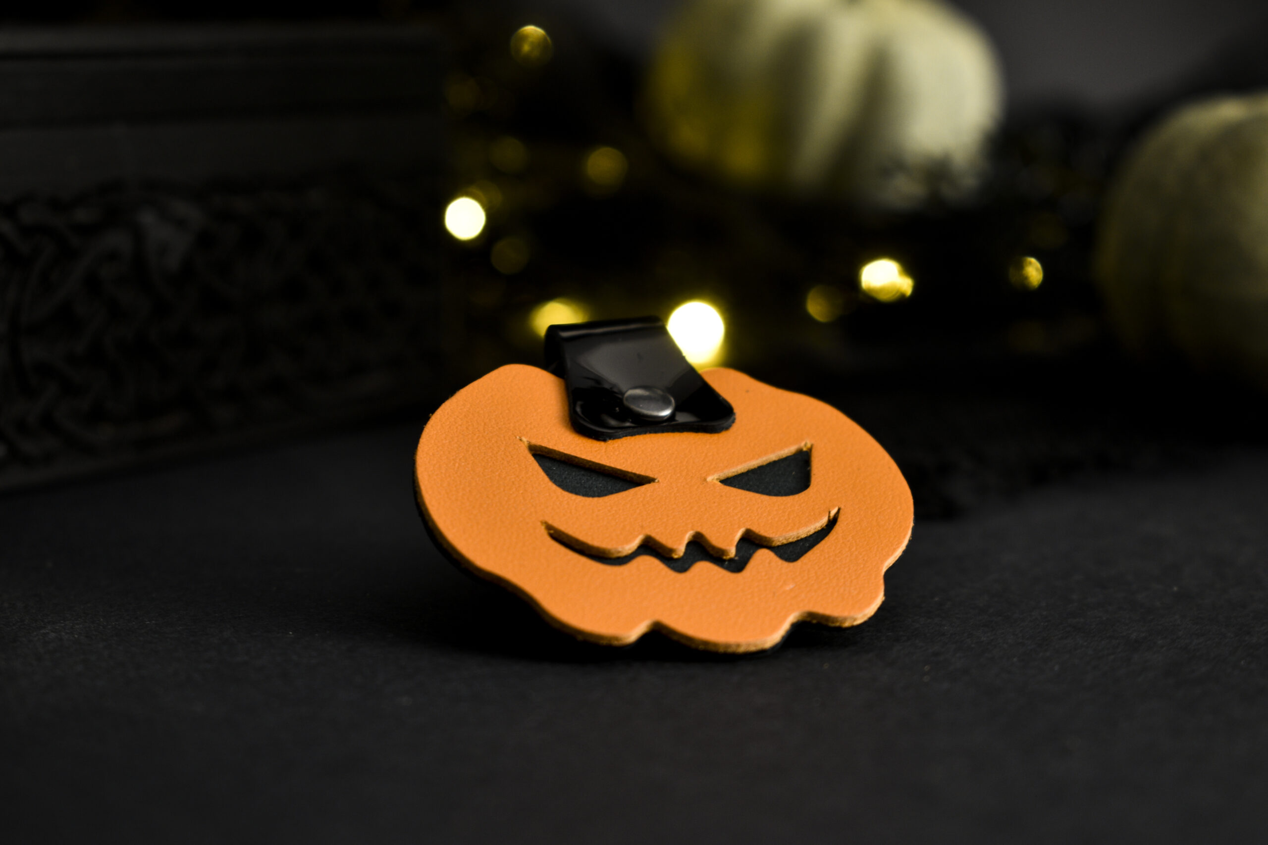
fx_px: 2536
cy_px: 422
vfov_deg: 18.9
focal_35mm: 72
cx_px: 634
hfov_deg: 28.1
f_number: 5.3
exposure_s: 1/5
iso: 200
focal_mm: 48
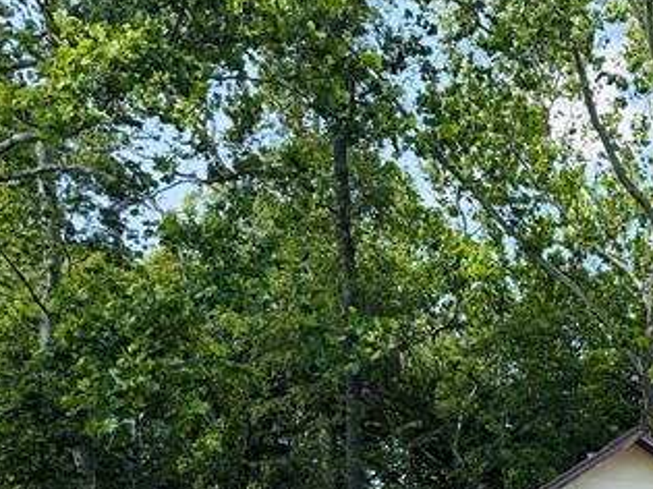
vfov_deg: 17.1
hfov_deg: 22.4
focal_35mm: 78
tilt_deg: -0.6
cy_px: 736
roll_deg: -0.5
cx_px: 848
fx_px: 1471
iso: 80
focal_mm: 6.76
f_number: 1.78
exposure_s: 1/1271
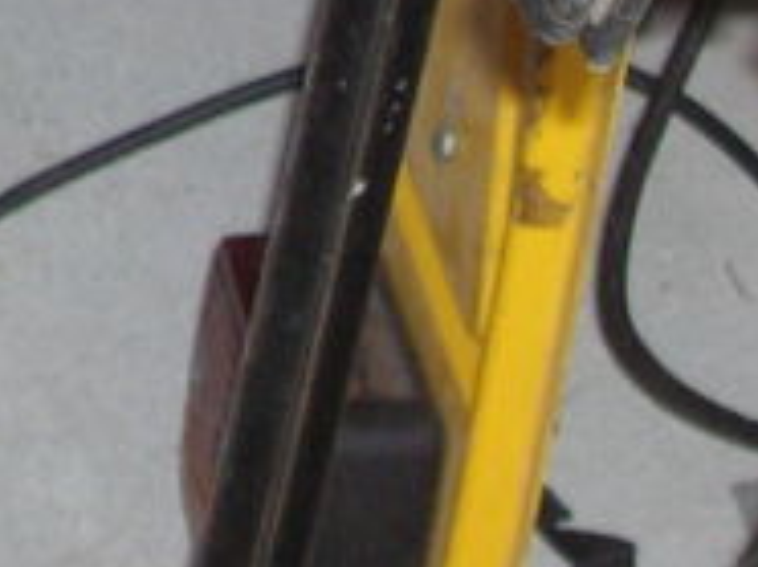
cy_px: -636
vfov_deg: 5.0
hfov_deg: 6.7
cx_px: -322
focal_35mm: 291
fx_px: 6364
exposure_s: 1/60.1
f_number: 3.4
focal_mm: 9
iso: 101
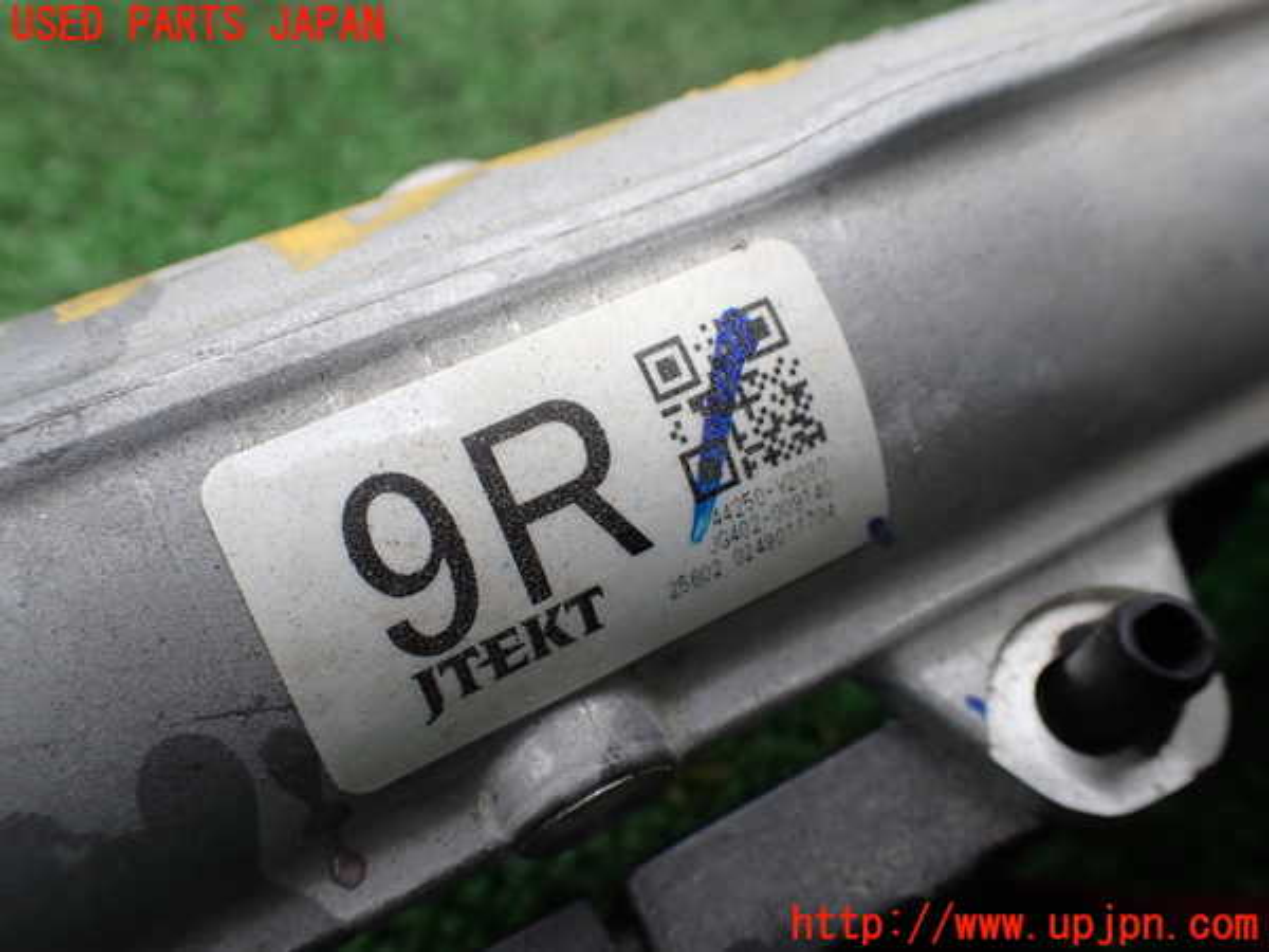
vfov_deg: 46.8
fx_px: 1100
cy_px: 476
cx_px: 634
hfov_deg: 60.0
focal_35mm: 30
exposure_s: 1/640
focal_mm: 5.4
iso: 100
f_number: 3.2
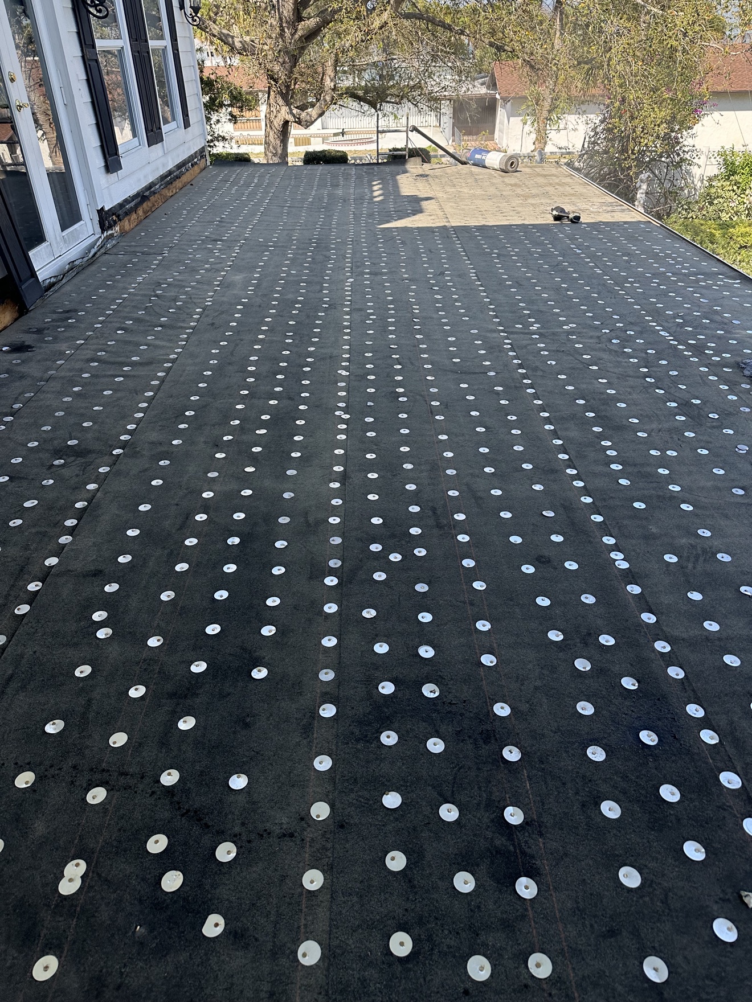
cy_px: 501
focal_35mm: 24
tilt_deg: -33.3
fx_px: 695
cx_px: 376
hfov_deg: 56.8
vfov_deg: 71.6
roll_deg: +0.6
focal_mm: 6.86
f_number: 1.78
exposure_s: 1/1692
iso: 80
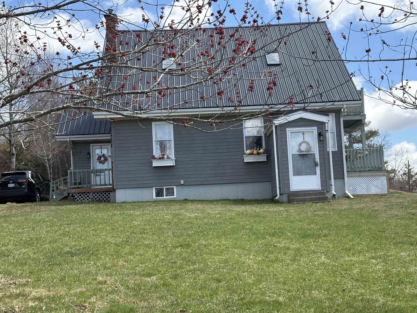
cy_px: 156
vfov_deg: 28.0
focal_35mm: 52
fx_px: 626
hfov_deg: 36.8
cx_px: 208
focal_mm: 5.96
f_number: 1.6
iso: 50
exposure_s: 1/1709
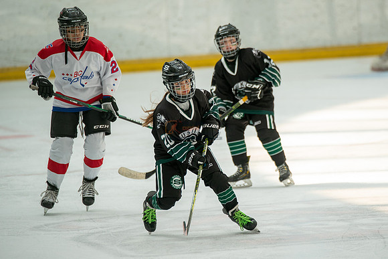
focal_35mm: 343
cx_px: 222
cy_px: 130
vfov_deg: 4.0
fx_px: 3701
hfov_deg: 6.0
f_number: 3.5
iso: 1600
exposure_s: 1/2500
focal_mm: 300
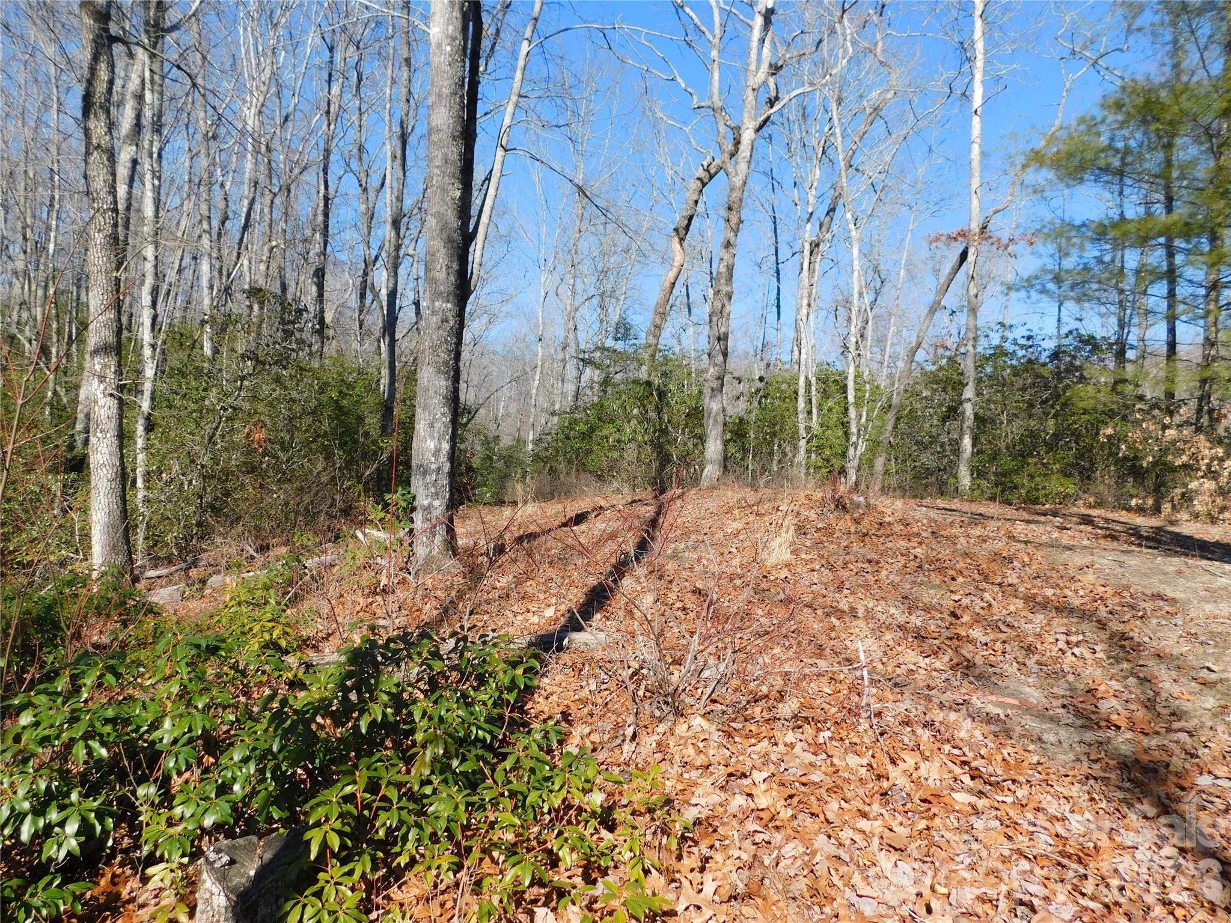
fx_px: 818
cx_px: 616
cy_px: 462
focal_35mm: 23
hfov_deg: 73.9
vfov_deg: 58.9
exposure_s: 1/1000
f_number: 3
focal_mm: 4
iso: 125
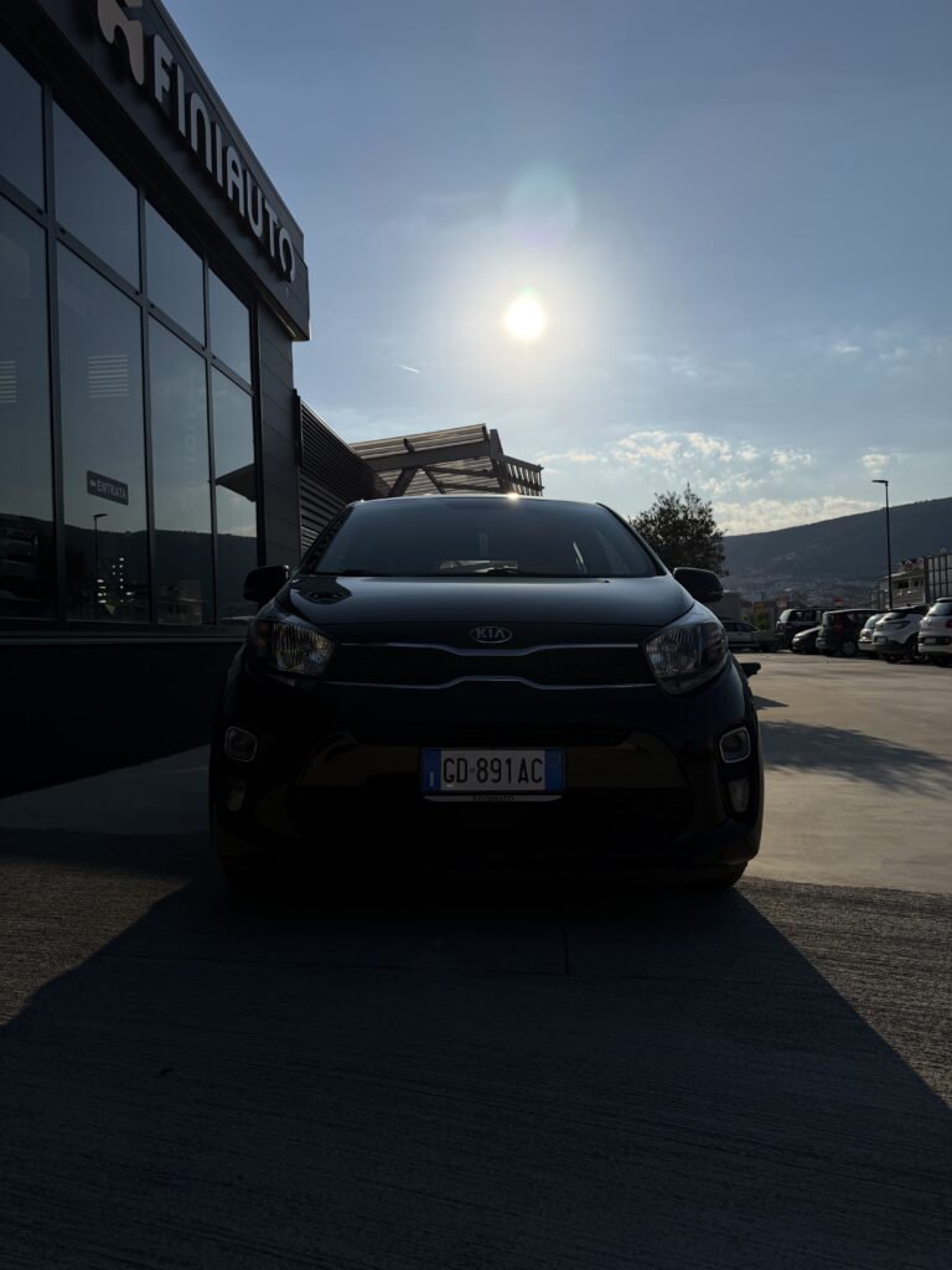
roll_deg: +2.8
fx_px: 880
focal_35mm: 24
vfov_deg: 71.6
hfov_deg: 56.8
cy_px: 635
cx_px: 476
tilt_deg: -0.2
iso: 100
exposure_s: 1/11905
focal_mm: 6.76
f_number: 1.78
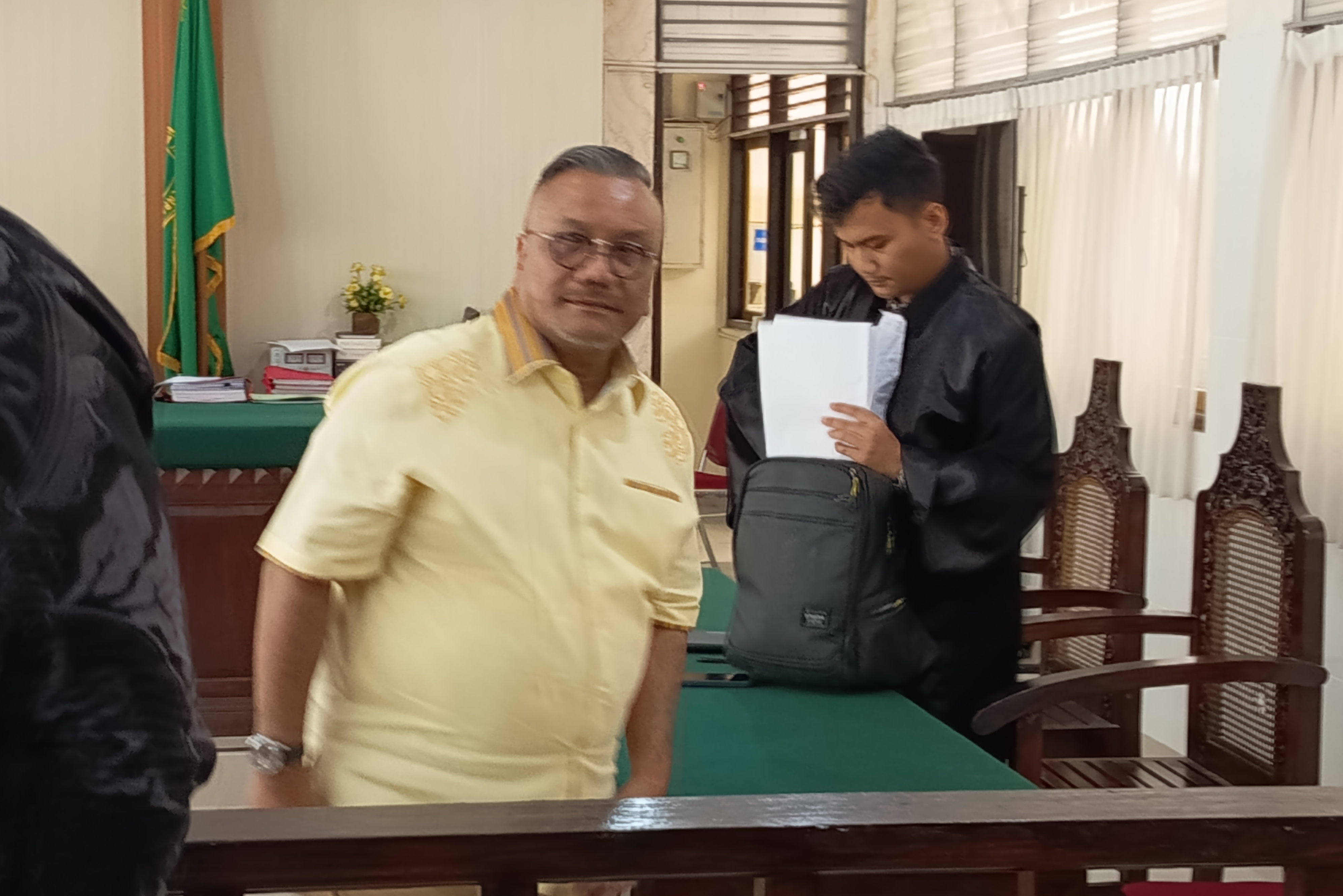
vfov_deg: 20.3
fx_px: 2499
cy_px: 507
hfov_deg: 30.1
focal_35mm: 67
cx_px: 670
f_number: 1.7
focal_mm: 5.27
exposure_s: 1/25
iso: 532
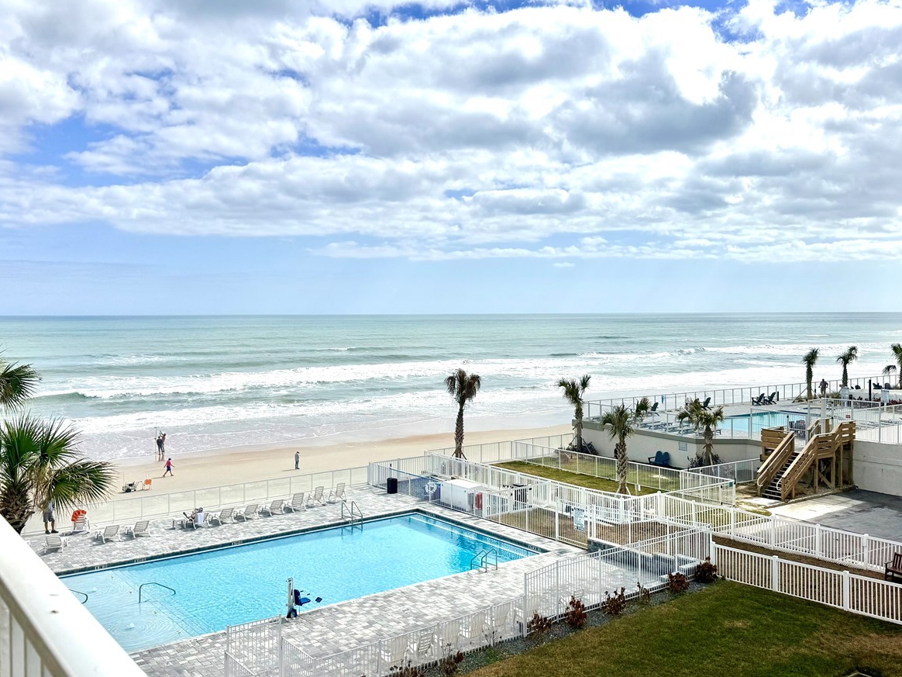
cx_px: 460
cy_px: 326
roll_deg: -0.1
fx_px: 860
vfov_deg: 42.9
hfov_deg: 55.3
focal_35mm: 33
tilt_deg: -0.6
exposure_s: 1/14286
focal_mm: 6.76
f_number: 1.78
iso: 80
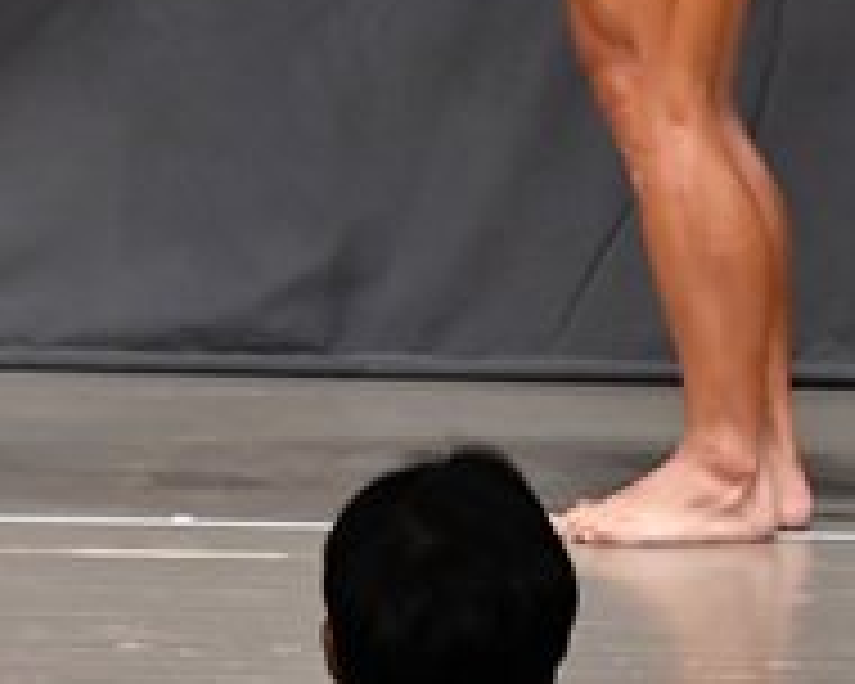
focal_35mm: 701
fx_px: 17739
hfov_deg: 2.8
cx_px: 412
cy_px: -274
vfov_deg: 2.2
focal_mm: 122
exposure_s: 1/400
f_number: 5.6
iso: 6400
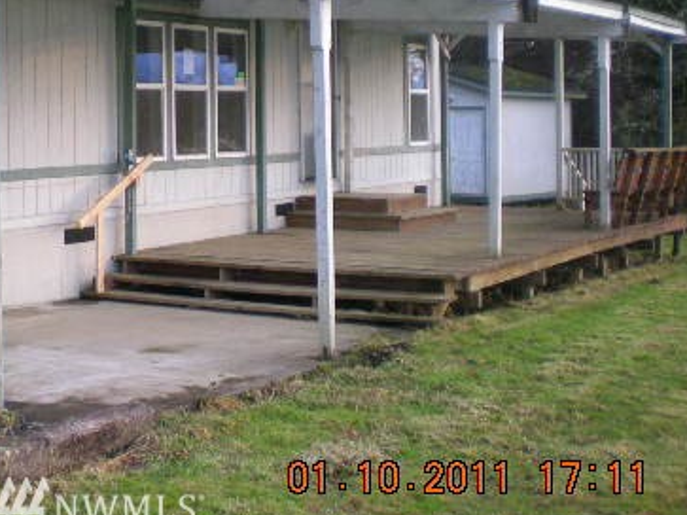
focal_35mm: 67
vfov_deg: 21.7
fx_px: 1329
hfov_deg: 28.1
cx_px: 98
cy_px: 117
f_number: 3.1
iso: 124
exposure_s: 1/62.3
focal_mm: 6.3
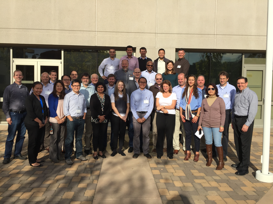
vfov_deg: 48.2
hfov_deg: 61.7
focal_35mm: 29
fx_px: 229
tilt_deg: -2.7
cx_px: 136
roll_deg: -0.9
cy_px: 102
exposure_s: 1/2326
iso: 32
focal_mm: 4.15
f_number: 2.2
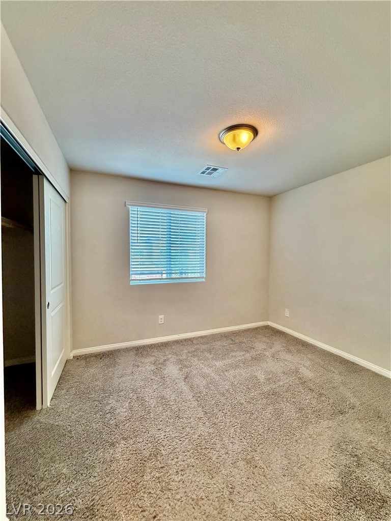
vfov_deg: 102.1
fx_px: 211
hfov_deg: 85.7
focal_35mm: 14
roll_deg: +0.2
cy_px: 260
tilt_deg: -1.2
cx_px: 196
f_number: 2.2
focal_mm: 2.22
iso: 320
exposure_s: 1/60
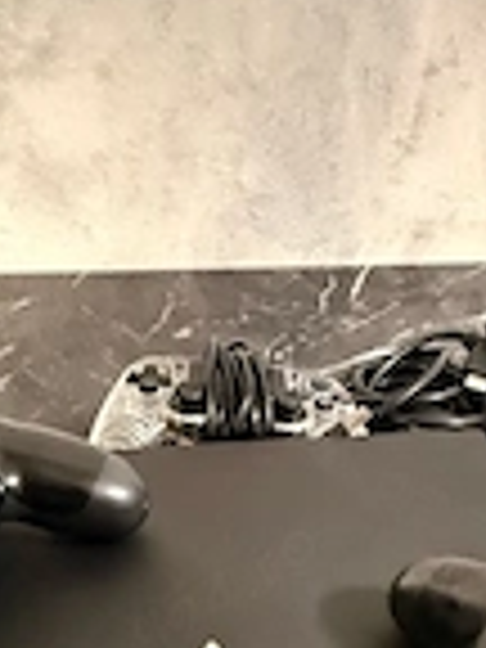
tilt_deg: -50.5
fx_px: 730
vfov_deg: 40.1
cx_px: 261
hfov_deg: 36.8
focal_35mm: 39
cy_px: 688
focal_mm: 2.22
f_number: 2.2
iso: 2000
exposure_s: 1/30
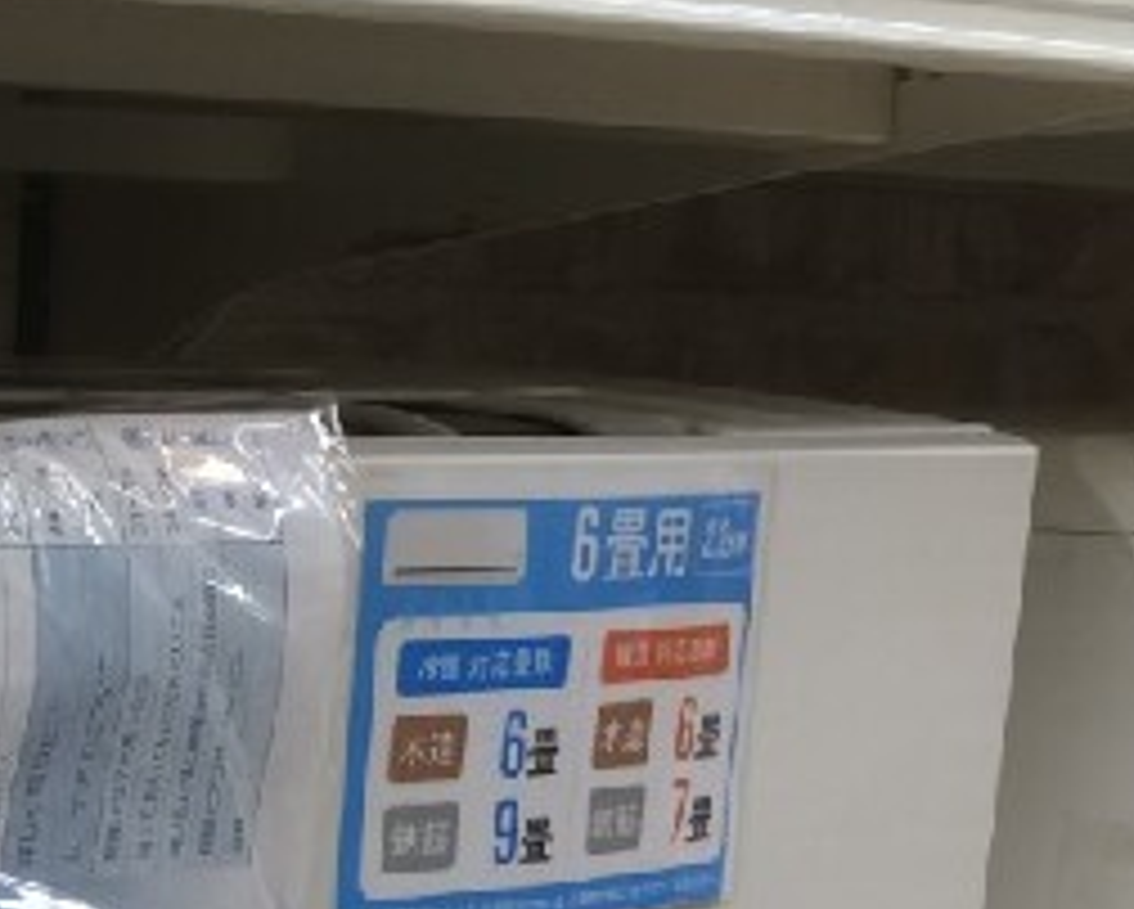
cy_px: 1033
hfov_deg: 17.0
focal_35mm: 101
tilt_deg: -12.0
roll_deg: -1.3
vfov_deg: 14.8
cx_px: -626
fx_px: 3392
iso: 32
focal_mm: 4.15
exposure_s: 1/30
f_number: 2.2
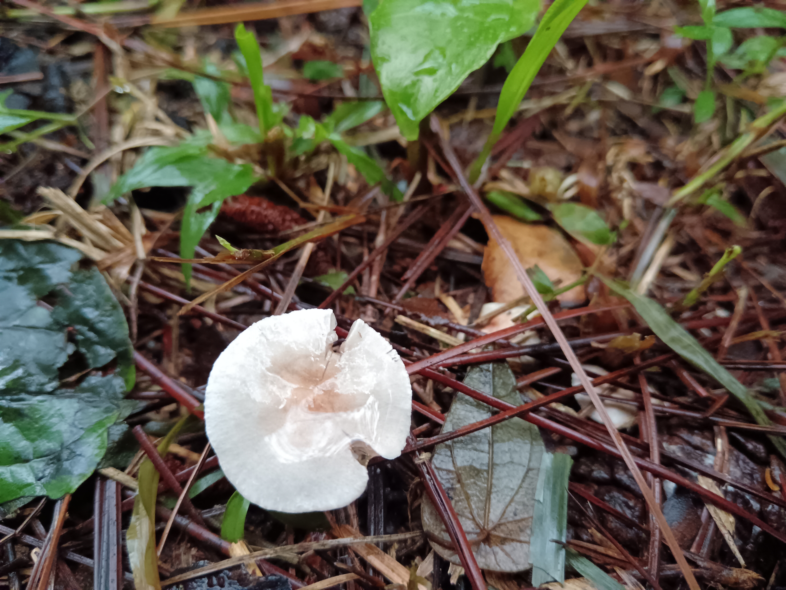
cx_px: 393
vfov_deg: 51.4
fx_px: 613
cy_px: 295
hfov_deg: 65.3
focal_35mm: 27
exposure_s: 1/100
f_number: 1.9
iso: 4735
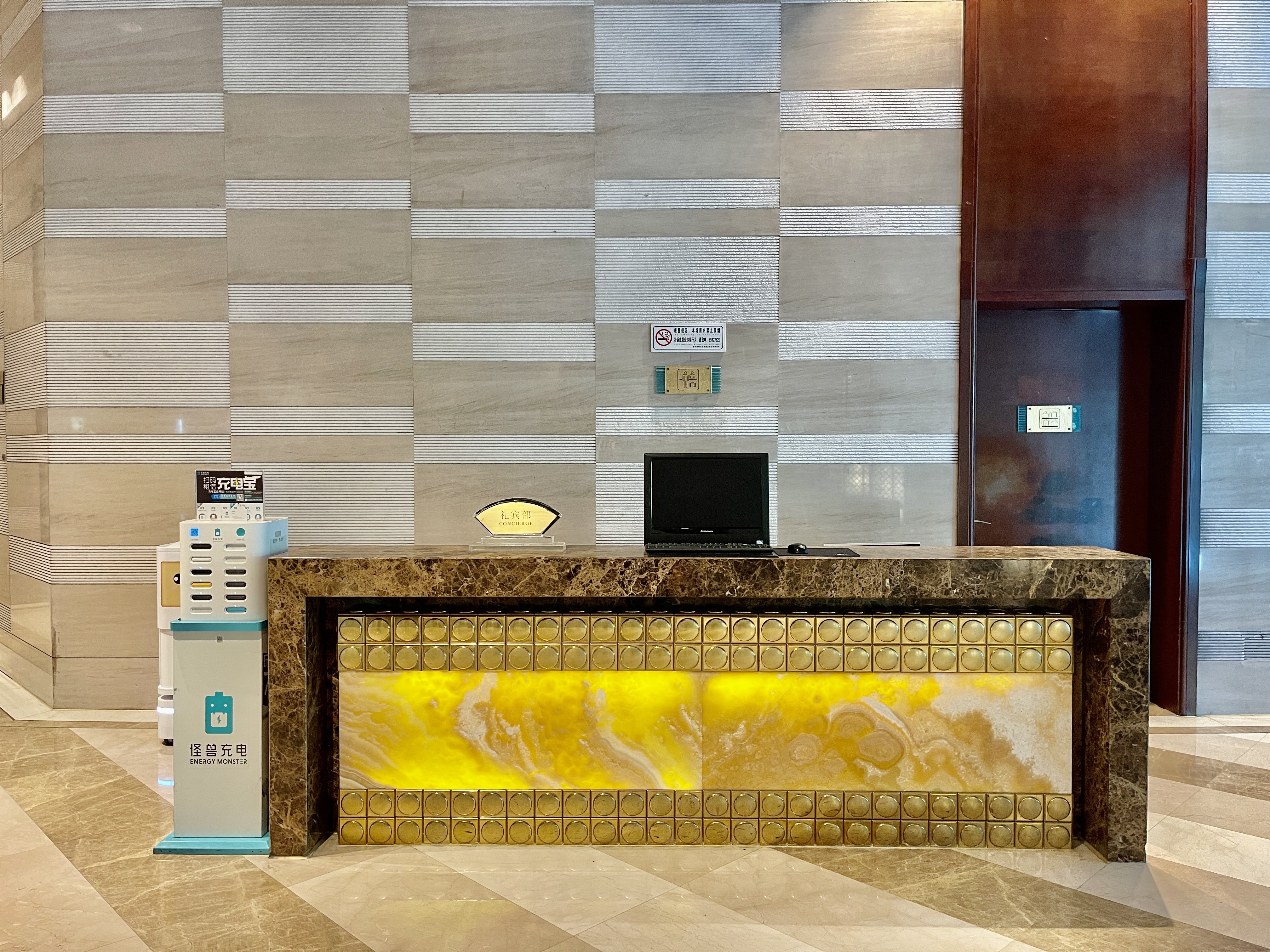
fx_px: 954
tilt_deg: -2.7
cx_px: 635
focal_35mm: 26
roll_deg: +0.6
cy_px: 476
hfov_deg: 67.3
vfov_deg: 53.1
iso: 200
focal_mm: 5.1
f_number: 1.6
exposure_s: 1/50
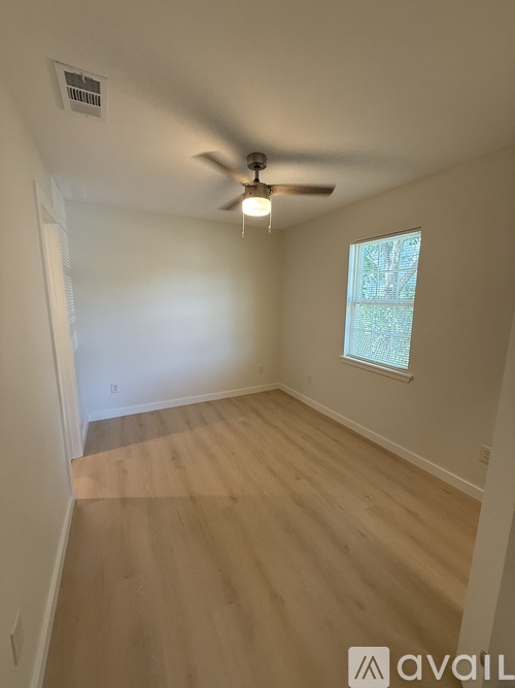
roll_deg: -0.2
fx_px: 278
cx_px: 258
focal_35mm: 14
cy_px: 344
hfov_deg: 85.7
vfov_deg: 102.1
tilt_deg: -8.7
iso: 320
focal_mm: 2.22
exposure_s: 1/120
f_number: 2.2
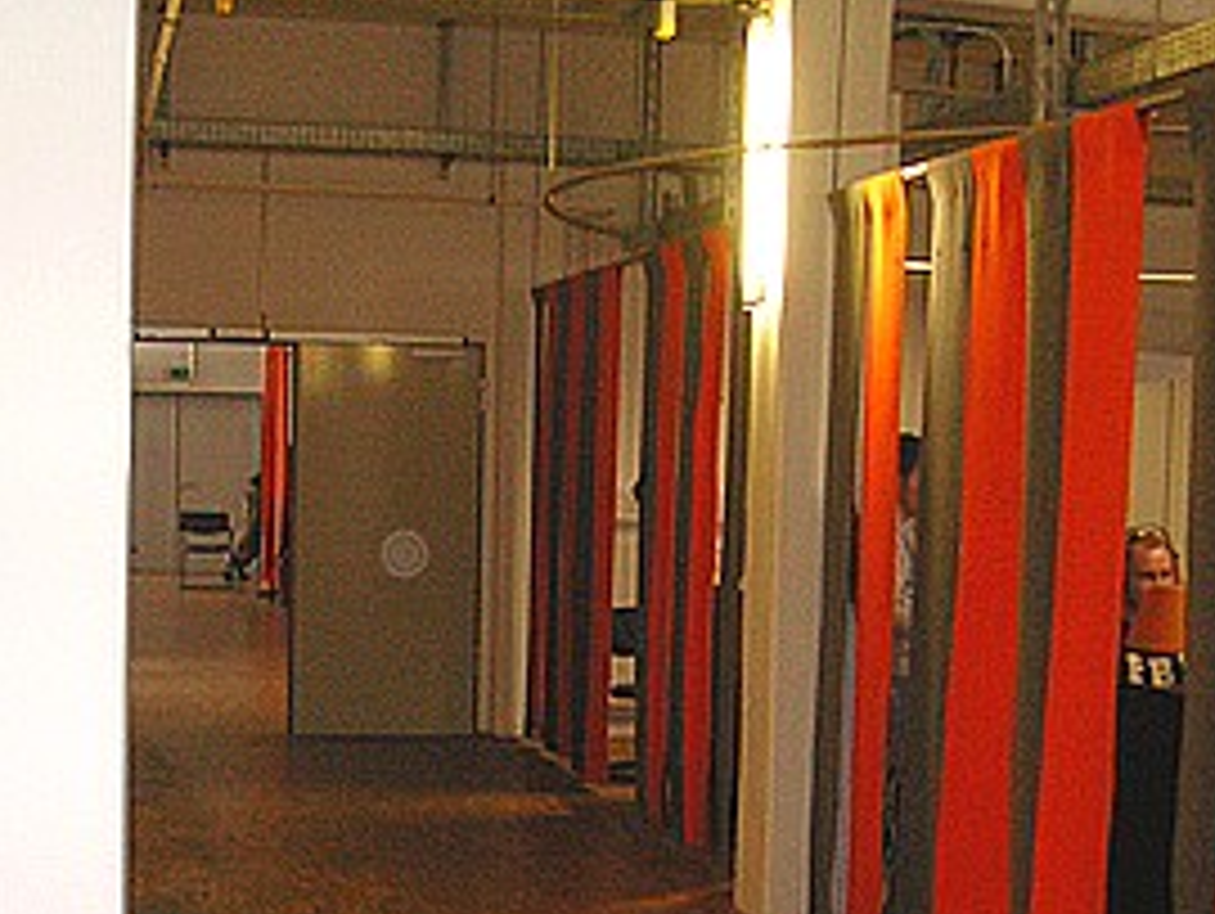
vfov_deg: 23.1
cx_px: 522
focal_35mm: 63
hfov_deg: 30.7
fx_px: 2213
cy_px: 682
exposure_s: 1/45
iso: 160
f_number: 2.8
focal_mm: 6.1
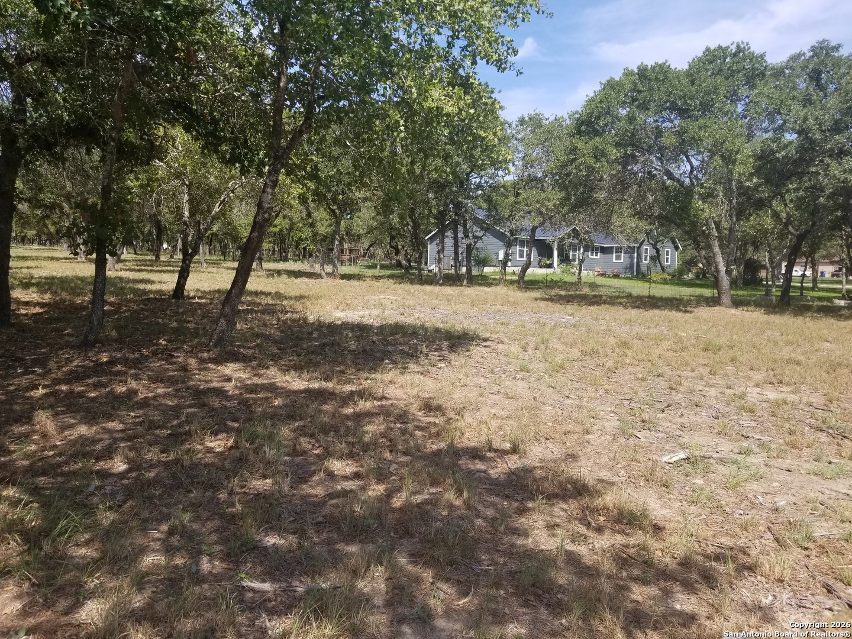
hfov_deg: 67.3
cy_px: 320
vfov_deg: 53.1
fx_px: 640
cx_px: 426
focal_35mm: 26
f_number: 1.7
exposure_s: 1/1432
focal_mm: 4.25
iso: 50
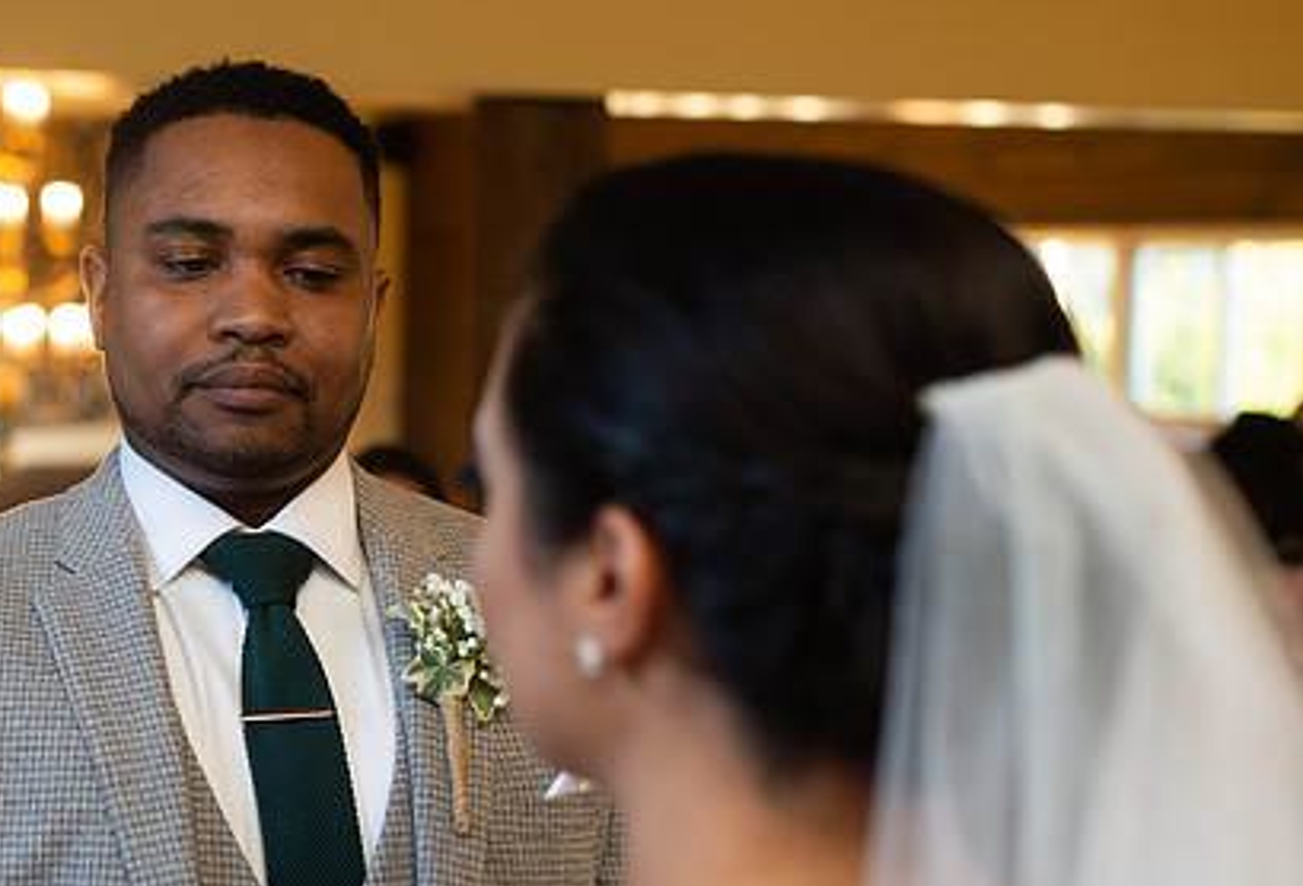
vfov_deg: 18.7
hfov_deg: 26.5
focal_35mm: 74
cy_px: 394
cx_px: 211
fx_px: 2694
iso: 200
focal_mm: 35
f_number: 2.5
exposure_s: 1/125
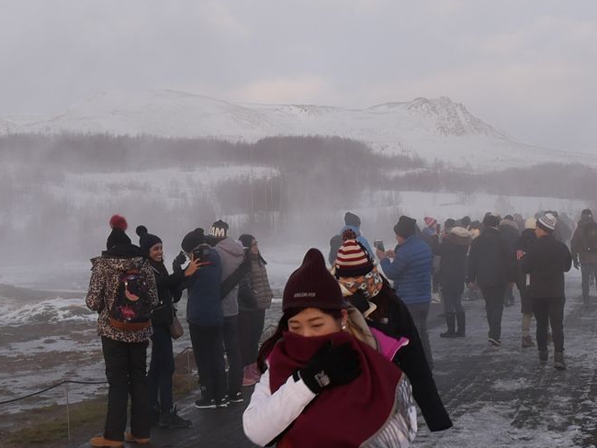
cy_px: 178
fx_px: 1380
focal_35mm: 80
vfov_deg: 18.4
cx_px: 266
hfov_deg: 24.4
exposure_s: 1/80
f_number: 8
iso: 200
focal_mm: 13
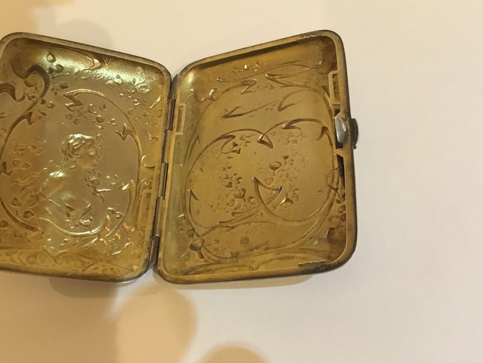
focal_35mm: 36
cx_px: 223
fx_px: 502
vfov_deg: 39.6
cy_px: 196
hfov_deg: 51.3
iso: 250
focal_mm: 3.3
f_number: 2.4
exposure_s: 1/17
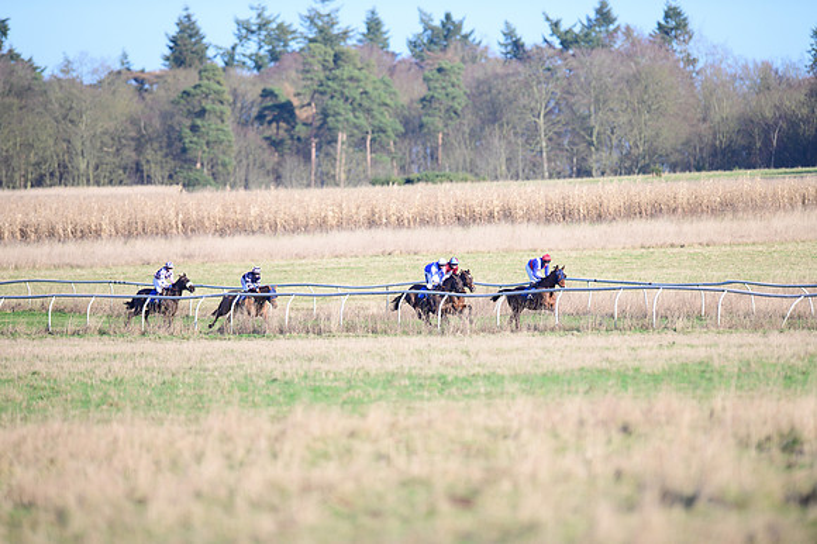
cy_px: 272
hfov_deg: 5.2
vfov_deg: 3.4
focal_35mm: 400
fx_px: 9072
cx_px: 408
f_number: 5
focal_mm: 400
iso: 400
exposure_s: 1/2000
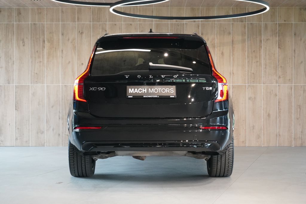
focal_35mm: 70
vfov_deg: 19.5
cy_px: 102
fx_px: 595
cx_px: 153
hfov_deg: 28.8
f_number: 5.6
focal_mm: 70
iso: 6400
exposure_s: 1/160
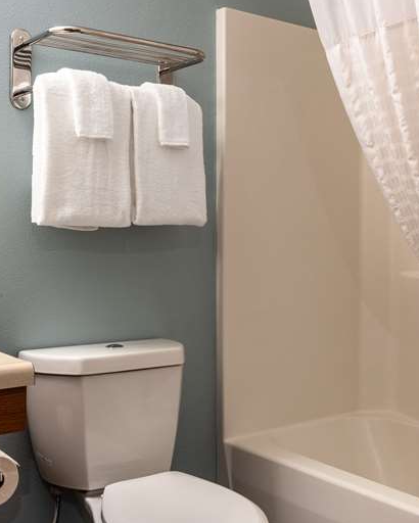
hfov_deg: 33.4
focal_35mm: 45
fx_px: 697
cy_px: 245
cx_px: 219
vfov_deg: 41.1
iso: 320
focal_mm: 24
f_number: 8
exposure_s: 1/90
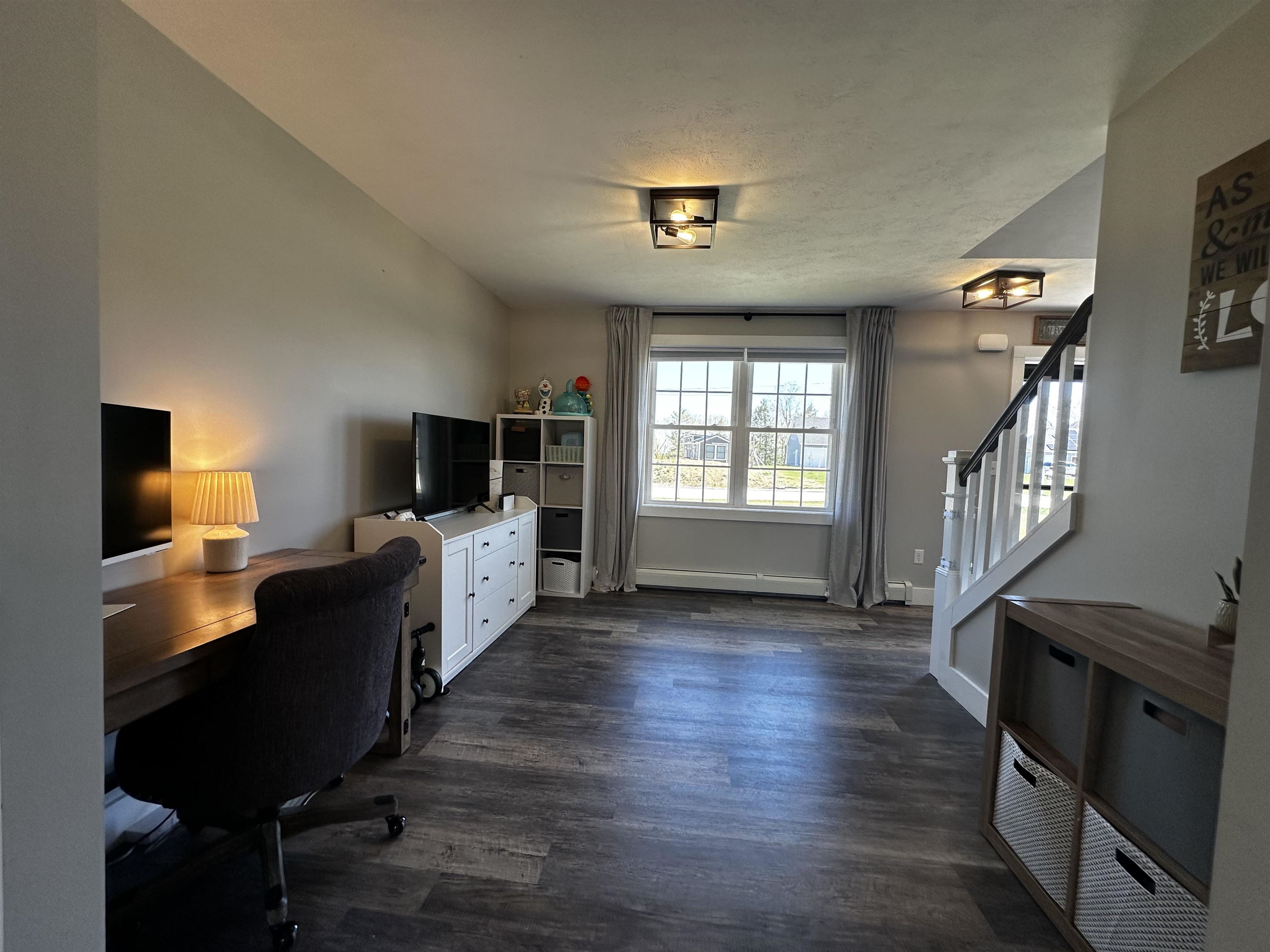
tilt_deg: -2.7
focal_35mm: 14
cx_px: 635
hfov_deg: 102.1
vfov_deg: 85.7
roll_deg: -2.2
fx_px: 514
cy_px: 476
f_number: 2.2
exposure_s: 1/120
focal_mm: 2.22
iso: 100
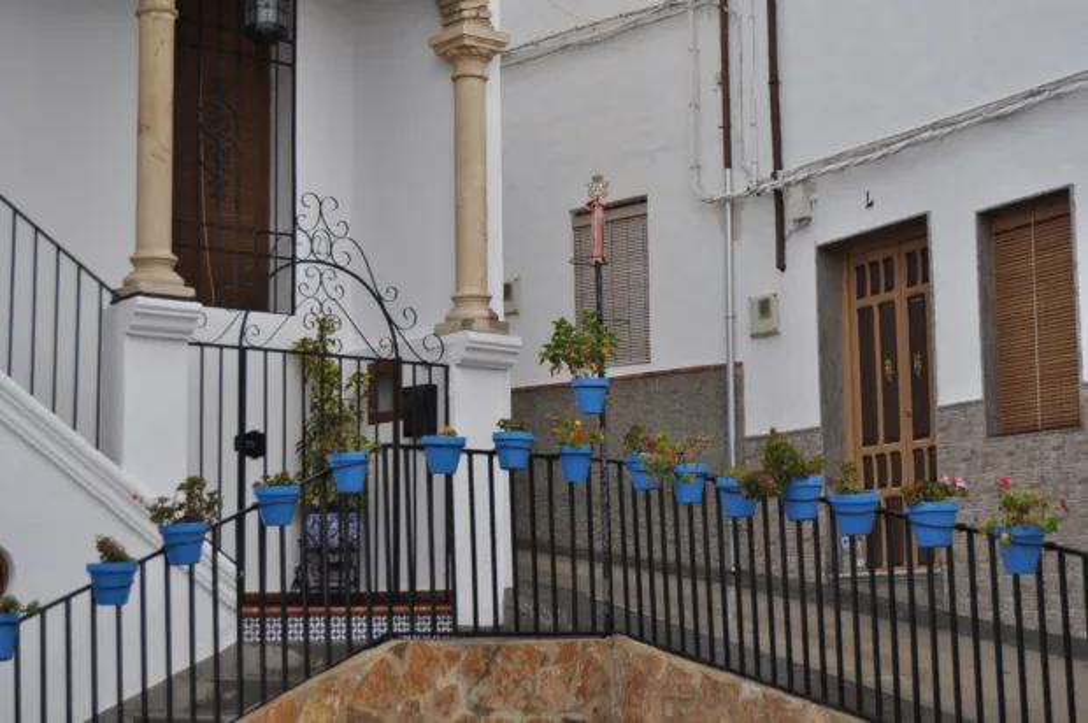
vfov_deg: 20.1
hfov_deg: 29.9
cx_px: 544
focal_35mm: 68
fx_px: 2038
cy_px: 362
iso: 200
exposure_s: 1/160
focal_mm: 45
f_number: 6.3
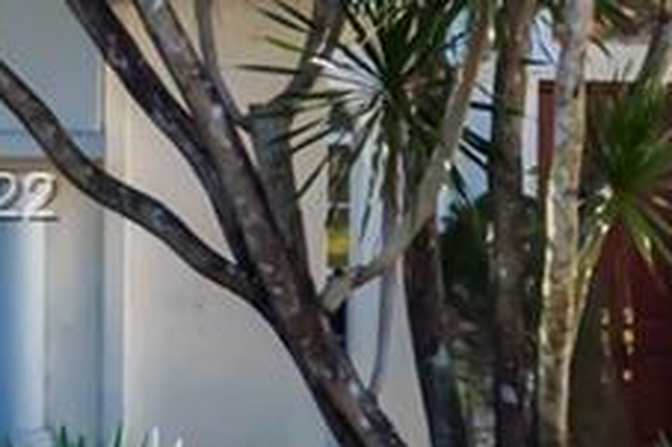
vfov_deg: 7.0
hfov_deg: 9.5
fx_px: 3675
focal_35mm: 197
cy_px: 203
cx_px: 1477
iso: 100
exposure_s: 1/40
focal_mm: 10.26
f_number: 2.8
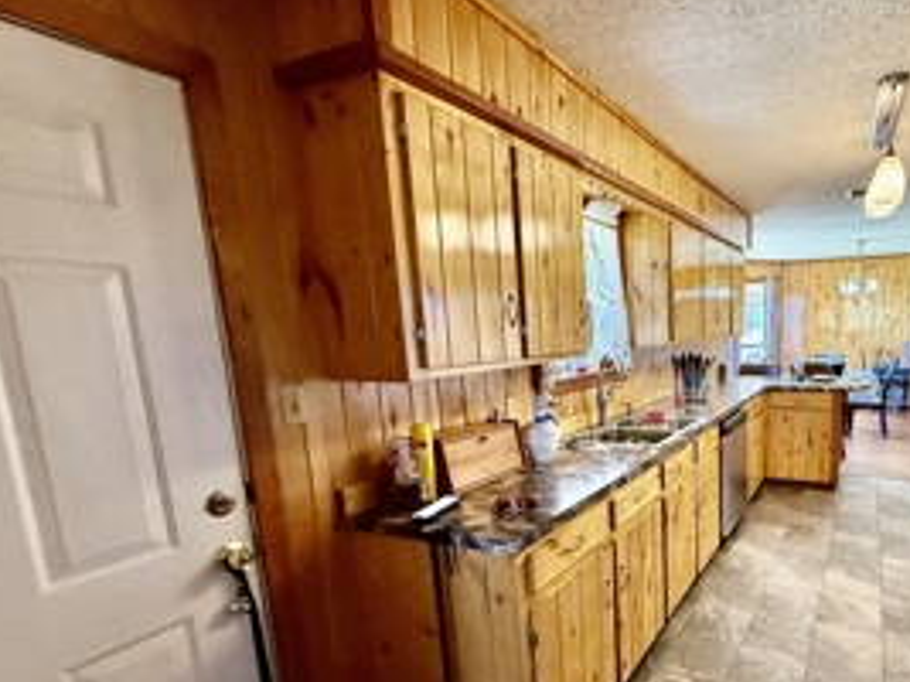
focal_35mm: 21
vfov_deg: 62.7
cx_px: 658
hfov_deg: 74.6
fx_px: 552
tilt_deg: -8.6
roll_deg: +0.6
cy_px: 416
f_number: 2.2
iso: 320
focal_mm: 2.22
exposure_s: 1/60
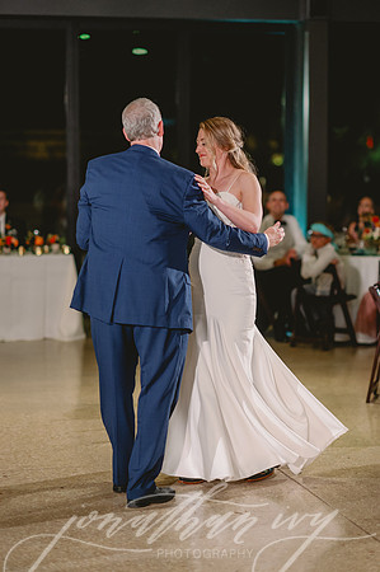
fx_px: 1349
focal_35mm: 85
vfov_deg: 23.9
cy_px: 286
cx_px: 190
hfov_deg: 16.0
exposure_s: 1/160
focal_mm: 85
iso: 2000
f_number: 2
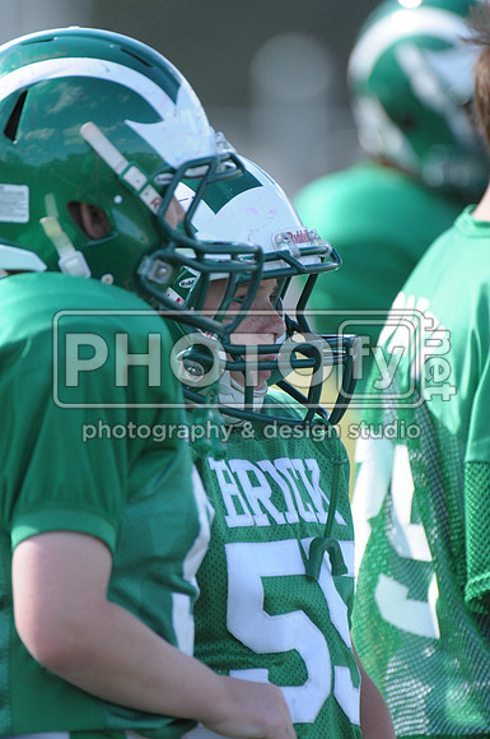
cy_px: 370
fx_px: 12286
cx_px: 245
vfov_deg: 3.4
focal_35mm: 600
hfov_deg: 2.3
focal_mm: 400
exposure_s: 1/1250
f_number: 4
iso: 640
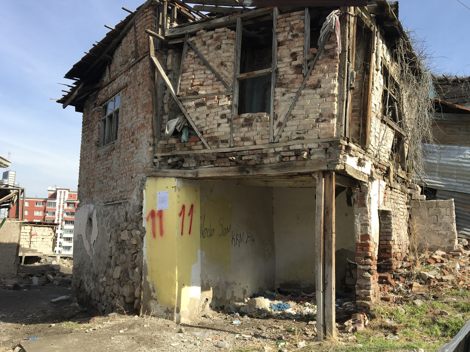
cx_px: 259
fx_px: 448
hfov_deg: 55.2
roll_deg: -1.2
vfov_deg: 42.9
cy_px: 172
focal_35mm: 33
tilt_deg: +9.8
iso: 25
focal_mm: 4.15
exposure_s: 1/884
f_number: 2.2
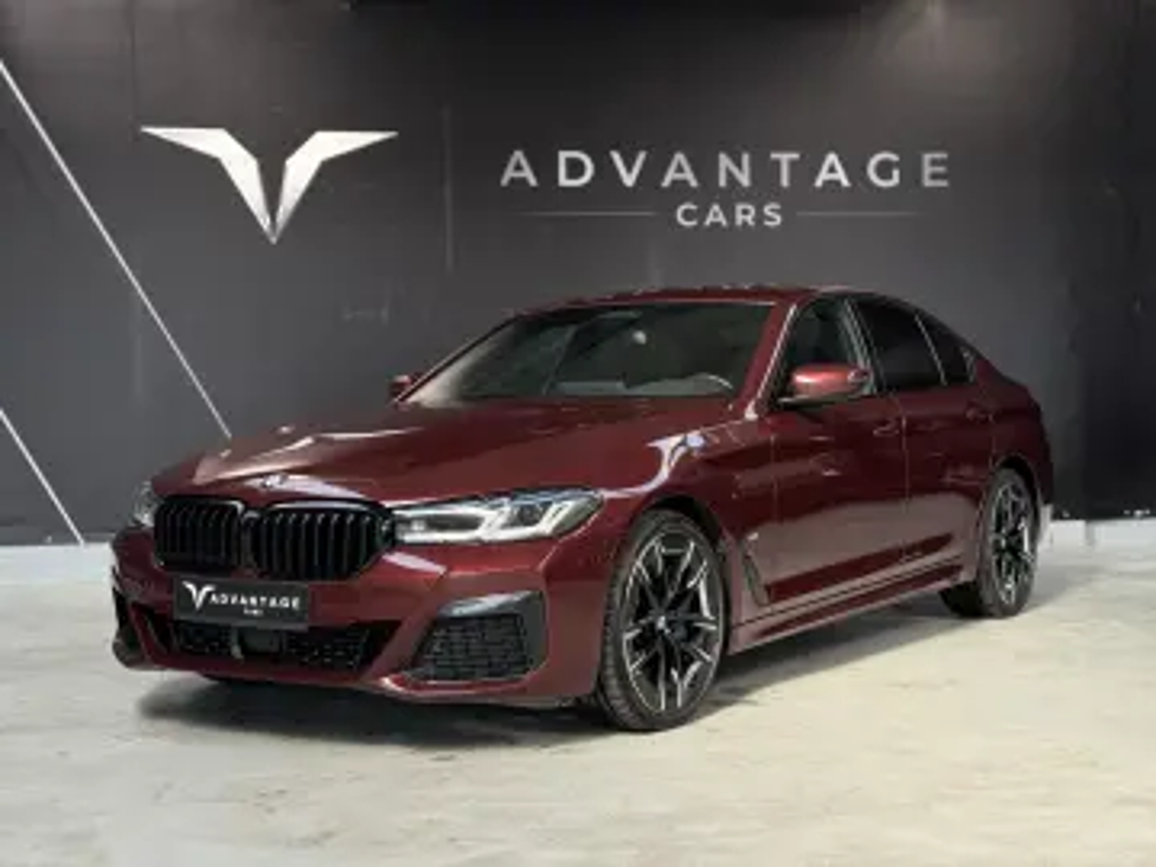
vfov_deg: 30.3
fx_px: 1603
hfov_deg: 39.7
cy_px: 434
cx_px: 578
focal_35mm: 48
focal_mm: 6.76
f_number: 1.78
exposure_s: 1/256
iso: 64
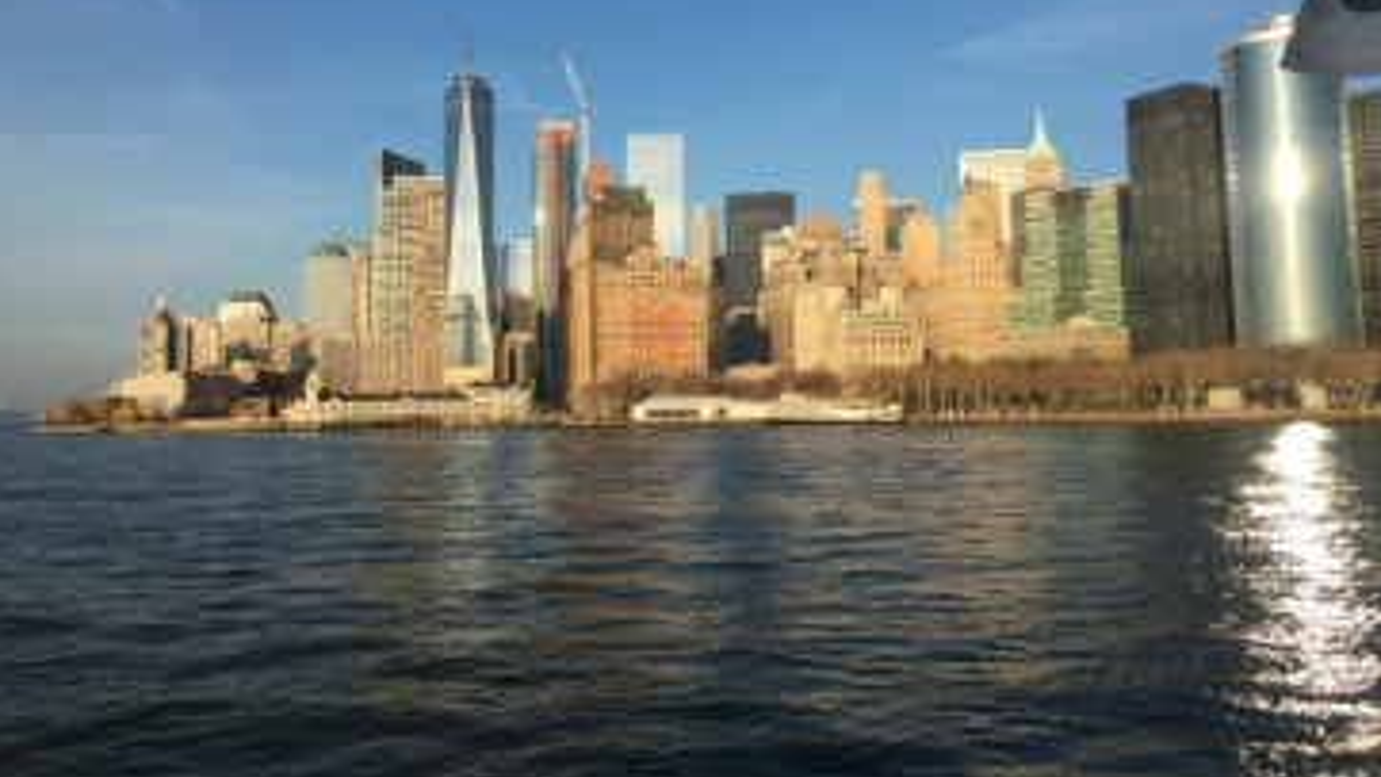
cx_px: 685
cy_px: 291
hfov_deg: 61.0
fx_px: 1172
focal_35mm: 32
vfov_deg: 36.5
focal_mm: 4.15
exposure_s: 1/1451
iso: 25
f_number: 2.2
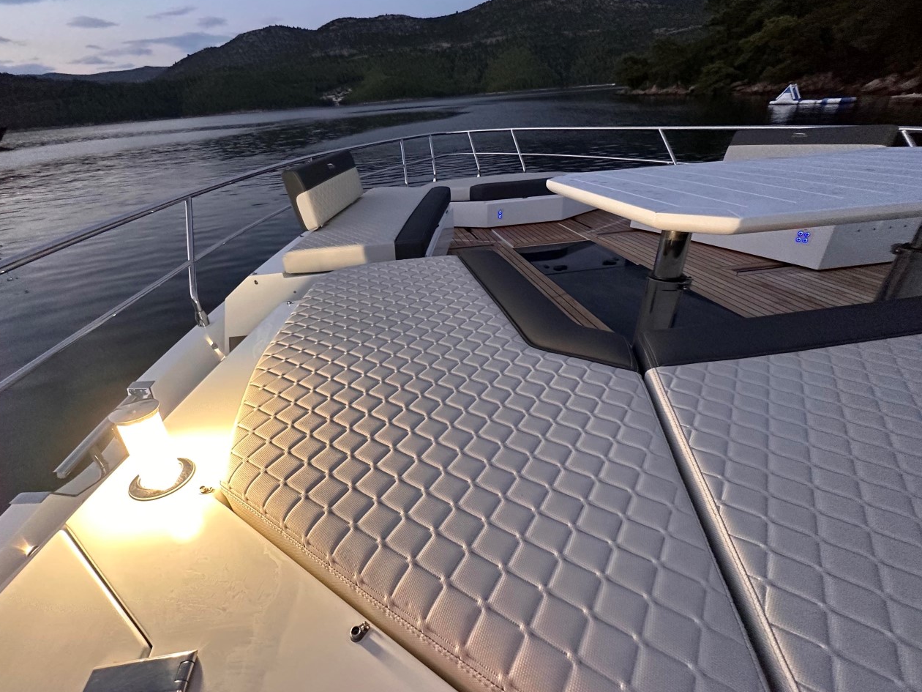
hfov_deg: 94.3
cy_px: 361
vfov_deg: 78.1
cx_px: 422
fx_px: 426
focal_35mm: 16
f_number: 2.2
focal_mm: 2.22
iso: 400
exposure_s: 1/60
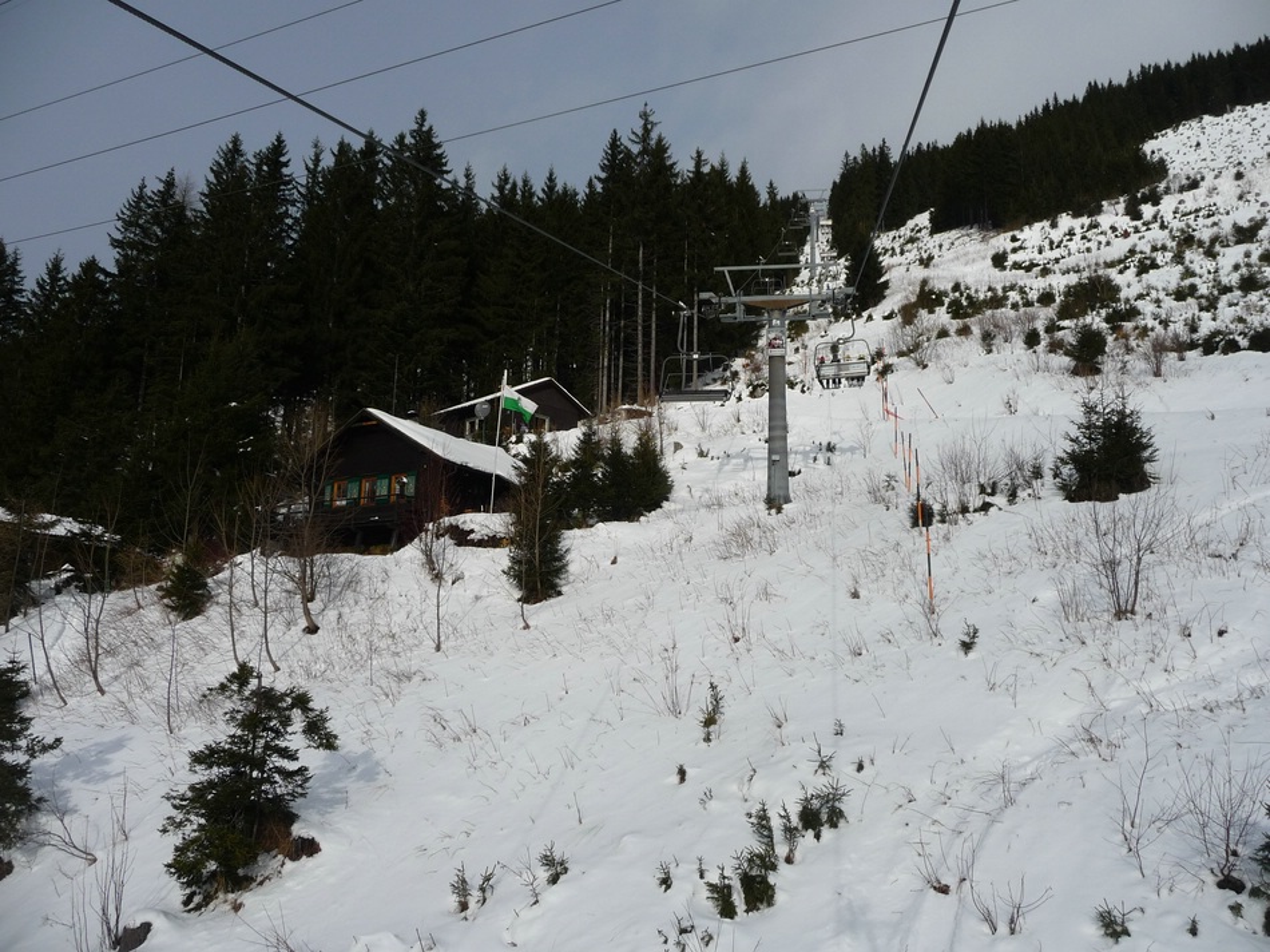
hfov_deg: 63.5
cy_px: 476
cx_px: 635
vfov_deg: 49.7
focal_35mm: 28
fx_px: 1027
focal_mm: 4.7
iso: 100
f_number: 8
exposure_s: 1/500
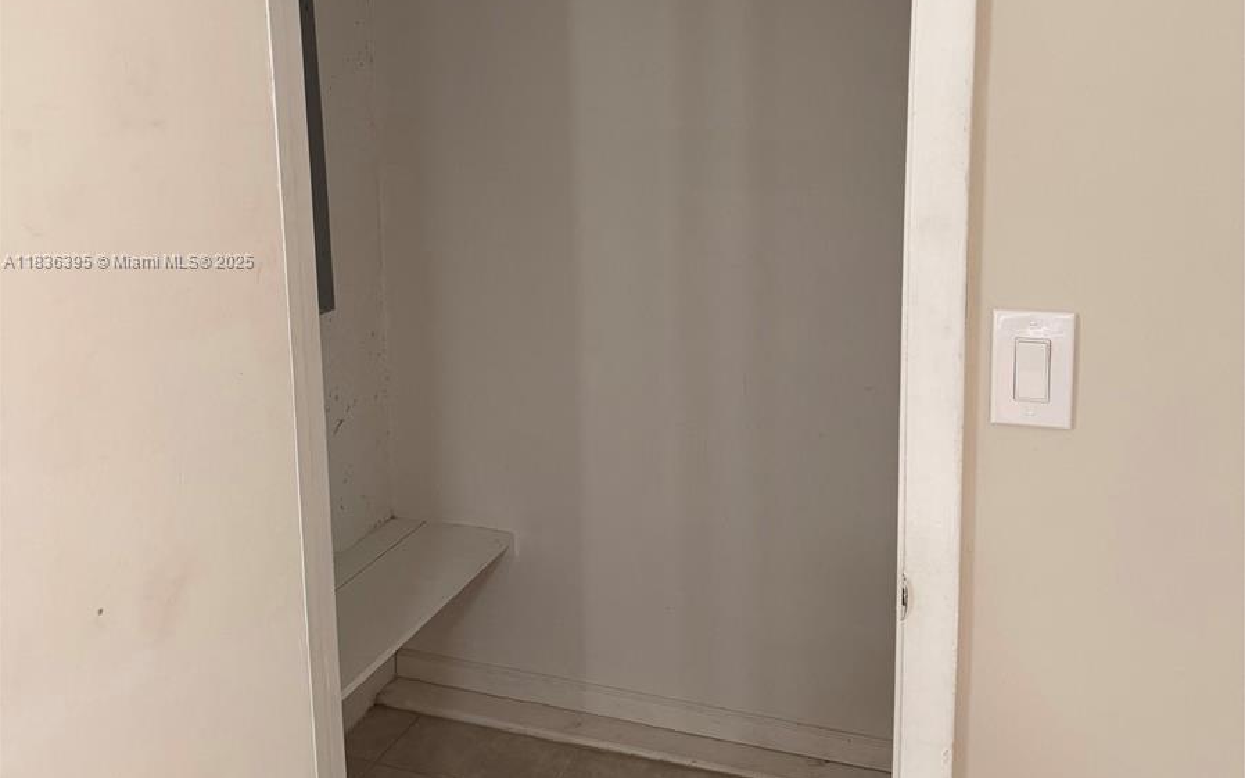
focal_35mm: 34
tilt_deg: -7.5
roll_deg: +1.3
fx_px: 1153
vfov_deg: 36.9
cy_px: 262
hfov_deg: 56.7
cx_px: 622
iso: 200
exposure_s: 1/104
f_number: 1.78
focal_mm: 6.76
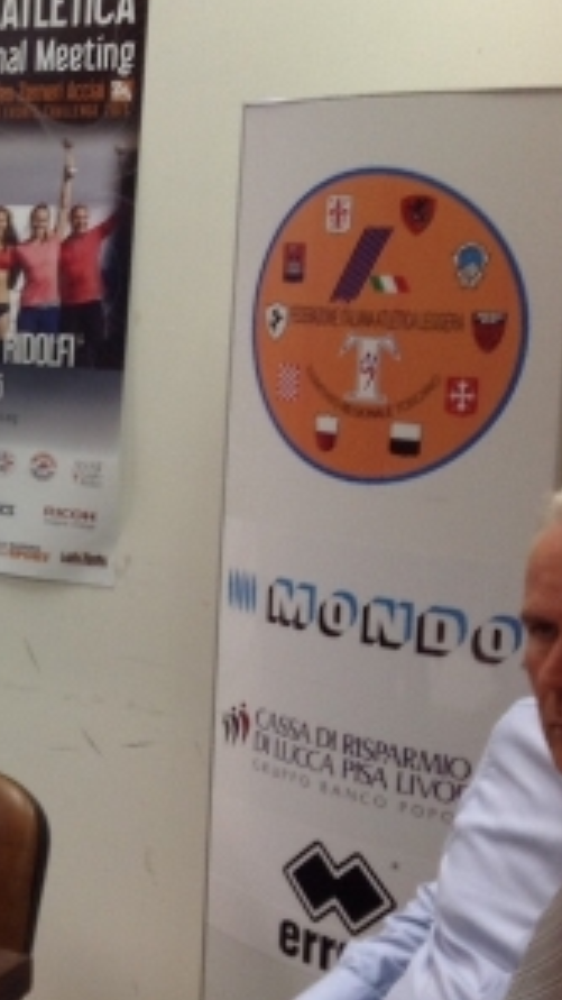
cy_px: 468
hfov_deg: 13.3
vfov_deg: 25.9
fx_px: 2173
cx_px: -437
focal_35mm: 82
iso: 50
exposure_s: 1/17
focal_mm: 4.28
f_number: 2.4
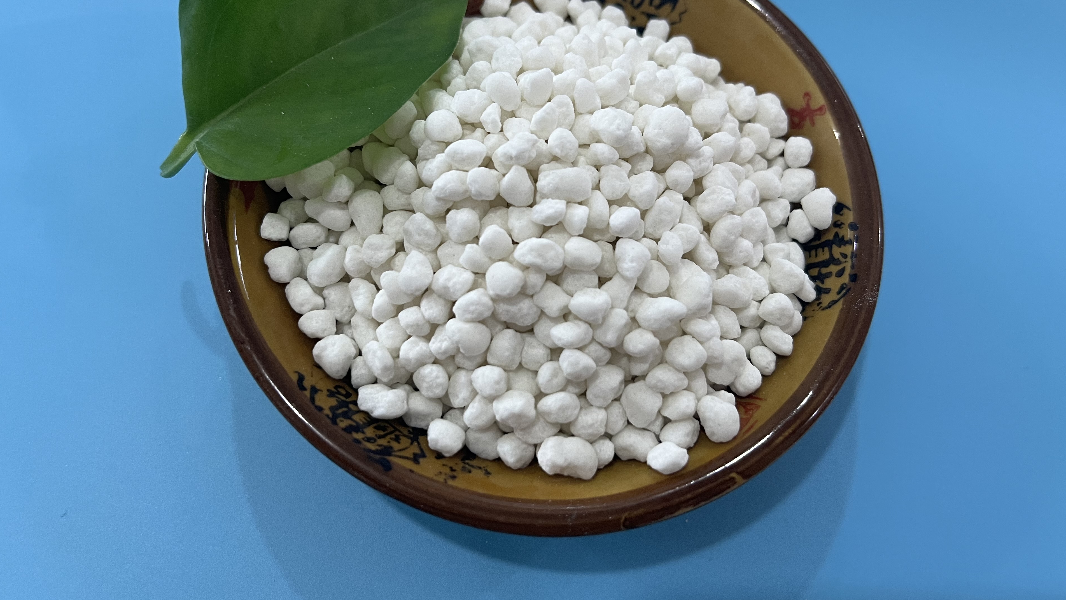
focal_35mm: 30
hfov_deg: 64.3
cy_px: 261
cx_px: 549
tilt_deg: -67.4
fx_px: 848
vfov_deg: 38.9
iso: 160
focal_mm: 5.1
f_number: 1.6
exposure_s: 1/50
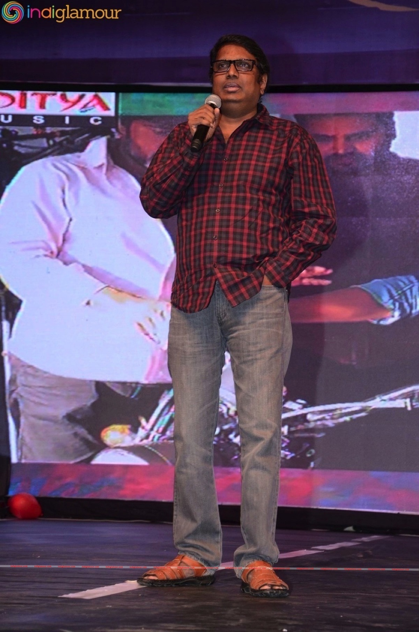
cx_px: 210
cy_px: 316
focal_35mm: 128
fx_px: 2235
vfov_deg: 16.1
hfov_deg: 10.7
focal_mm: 85
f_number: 5.6
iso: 1250
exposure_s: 1/125
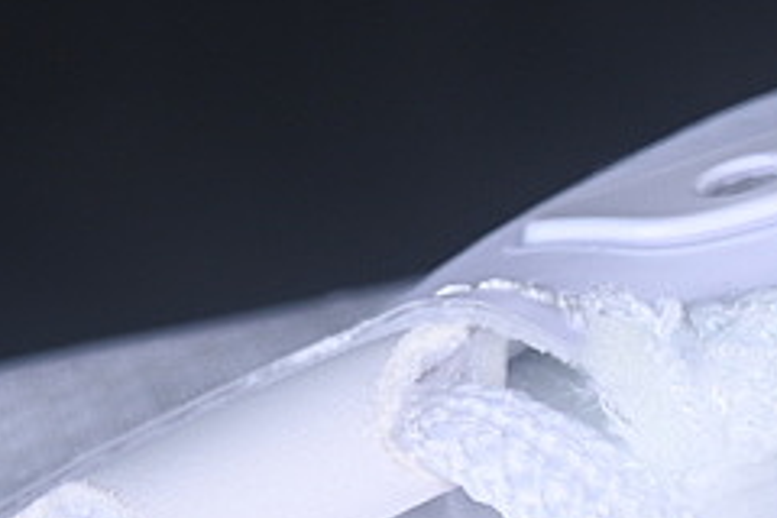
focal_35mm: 337
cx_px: 916
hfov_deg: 6.1
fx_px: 7273
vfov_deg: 4.0
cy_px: 1085
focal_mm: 50
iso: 160
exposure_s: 1/60
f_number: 8
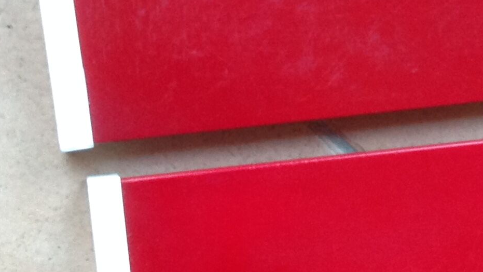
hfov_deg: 18.9
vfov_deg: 11.4
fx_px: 1358
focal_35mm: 106
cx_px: 600
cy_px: 150
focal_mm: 4.28
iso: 125
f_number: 2.4
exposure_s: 1/15
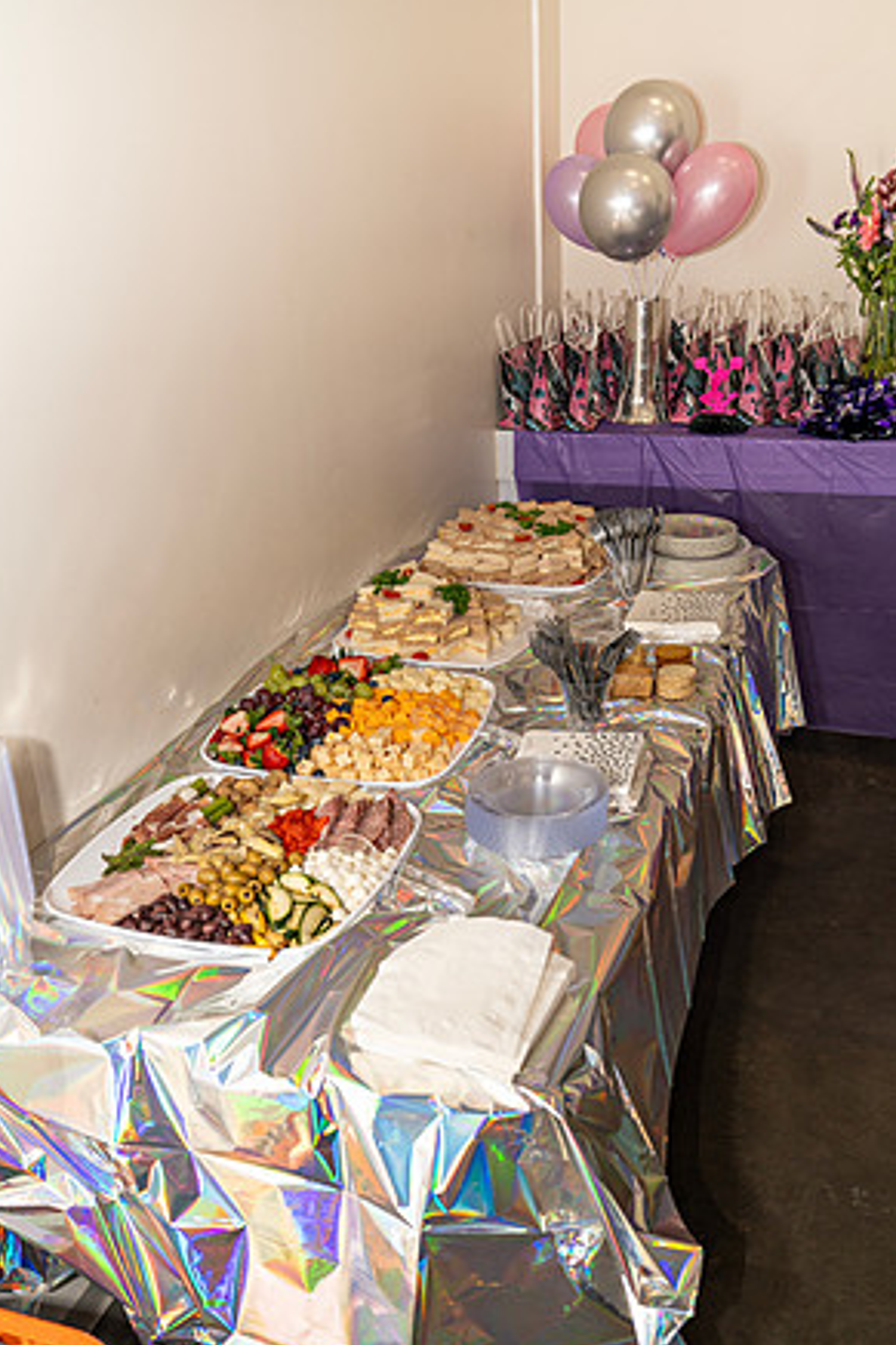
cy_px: 668
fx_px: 1270
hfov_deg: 38.9
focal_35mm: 34
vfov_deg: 55.8
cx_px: 440
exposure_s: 1/160
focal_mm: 33
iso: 250
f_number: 5
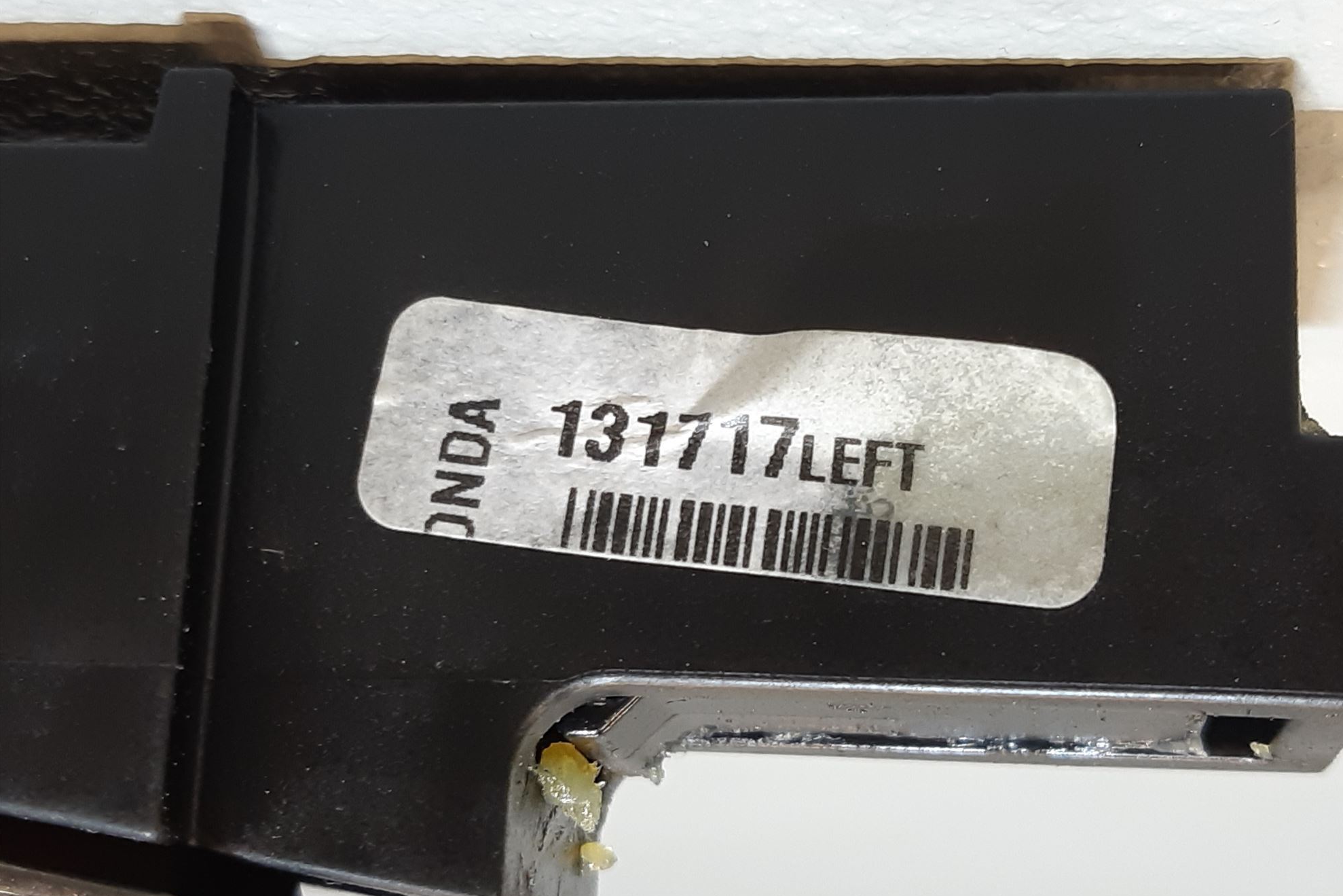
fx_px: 1045
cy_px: 389
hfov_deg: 65.5
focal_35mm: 28
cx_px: 693
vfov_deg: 46.3
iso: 100
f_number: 1.7
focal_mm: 3.93
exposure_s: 1/50
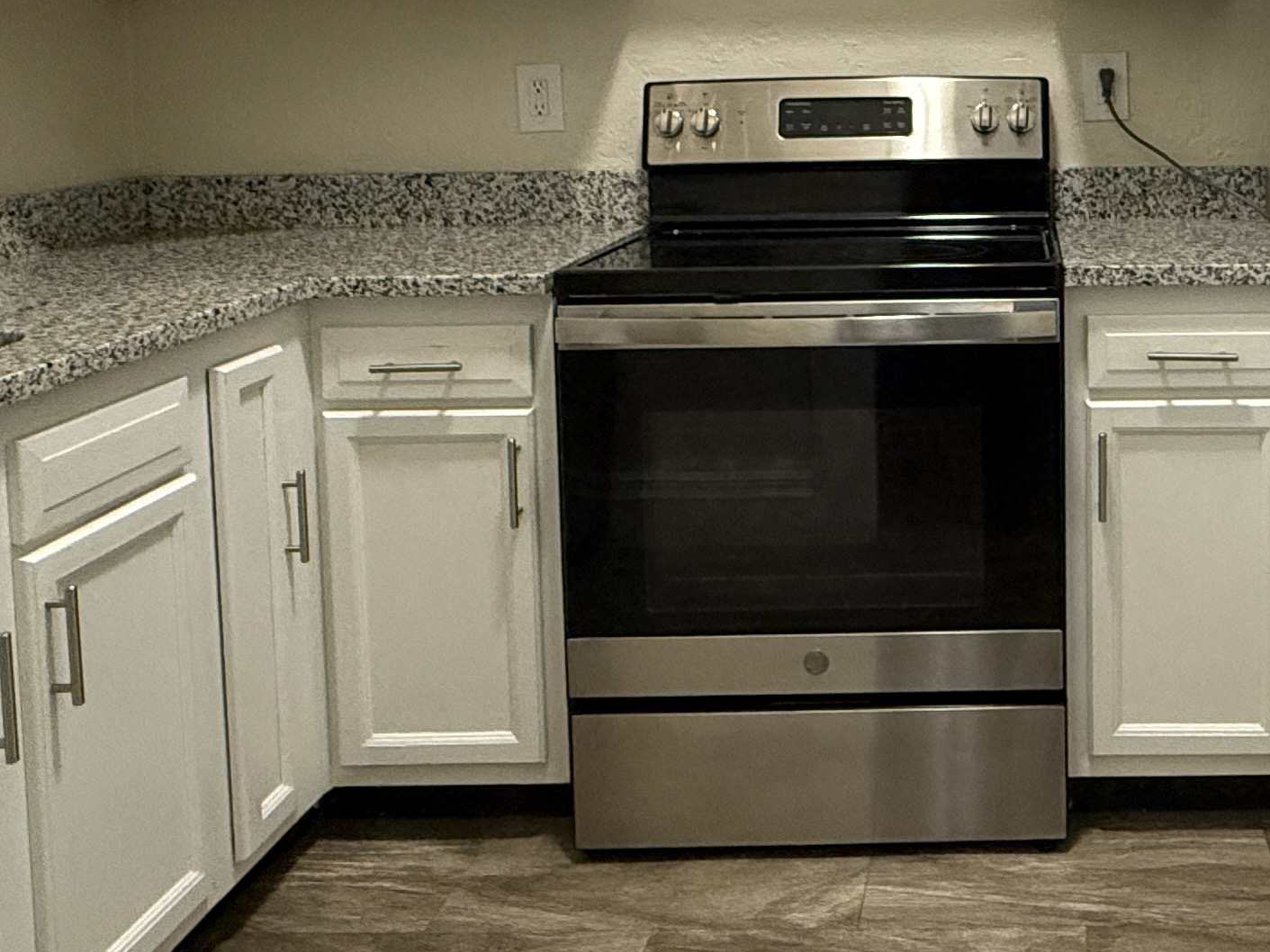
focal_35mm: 40
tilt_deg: -4.4
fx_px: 1467
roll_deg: +0.4
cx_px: 1037
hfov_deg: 44.3
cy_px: 164
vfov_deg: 34.6
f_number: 2.2
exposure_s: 1/60
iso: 400
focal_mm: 2.22
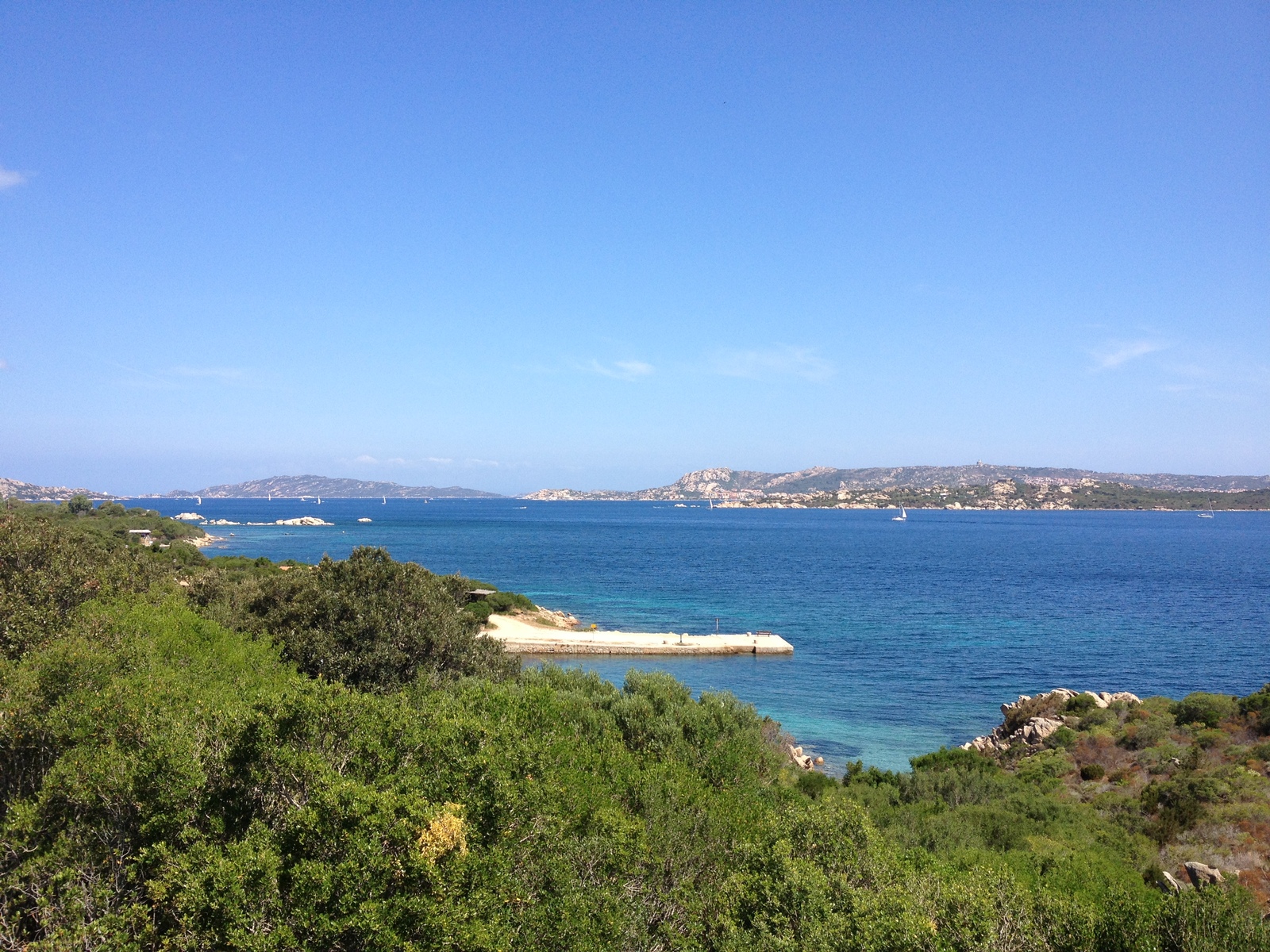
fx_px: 1284
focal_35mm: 35
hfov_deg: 52.6
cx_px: 635
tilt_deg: -1.8
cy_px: 476
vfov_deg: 40.7
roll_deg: +0.5
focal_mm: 4.28
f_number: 2.4
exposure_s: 1/1416
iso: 50
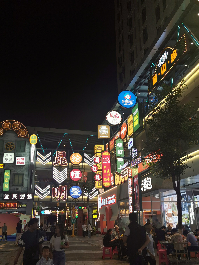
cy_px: 132
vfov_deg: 51.4
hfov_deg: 39.7
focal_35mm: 36
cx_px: 100
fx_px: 276
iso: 50
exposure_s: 1/175
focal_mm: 5.56
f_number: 1.6
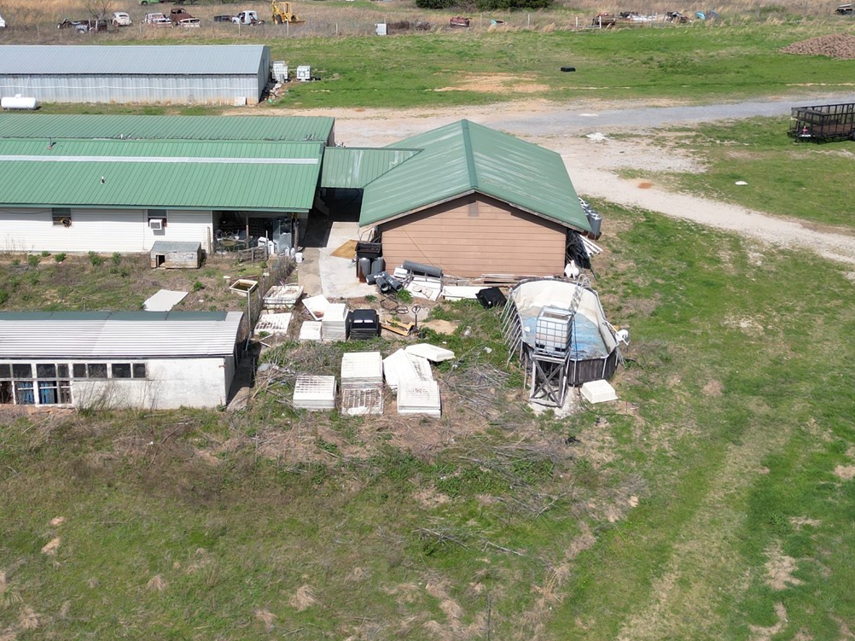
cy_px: 146
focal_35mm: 46
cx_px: 330
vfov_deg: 30.9
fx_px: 1136
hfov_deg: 41.0
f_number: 1.7
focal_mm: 6.72
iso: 100
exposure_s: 1/3000
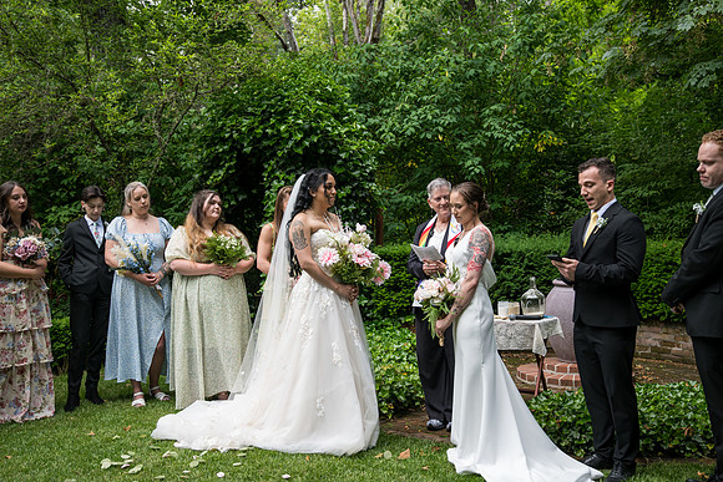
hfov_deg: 50.7
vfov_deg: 35.1
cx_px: 362
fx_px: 763
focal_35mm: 38
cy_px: 241
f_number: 3.5
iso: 320
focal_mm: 38
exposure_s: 1/400
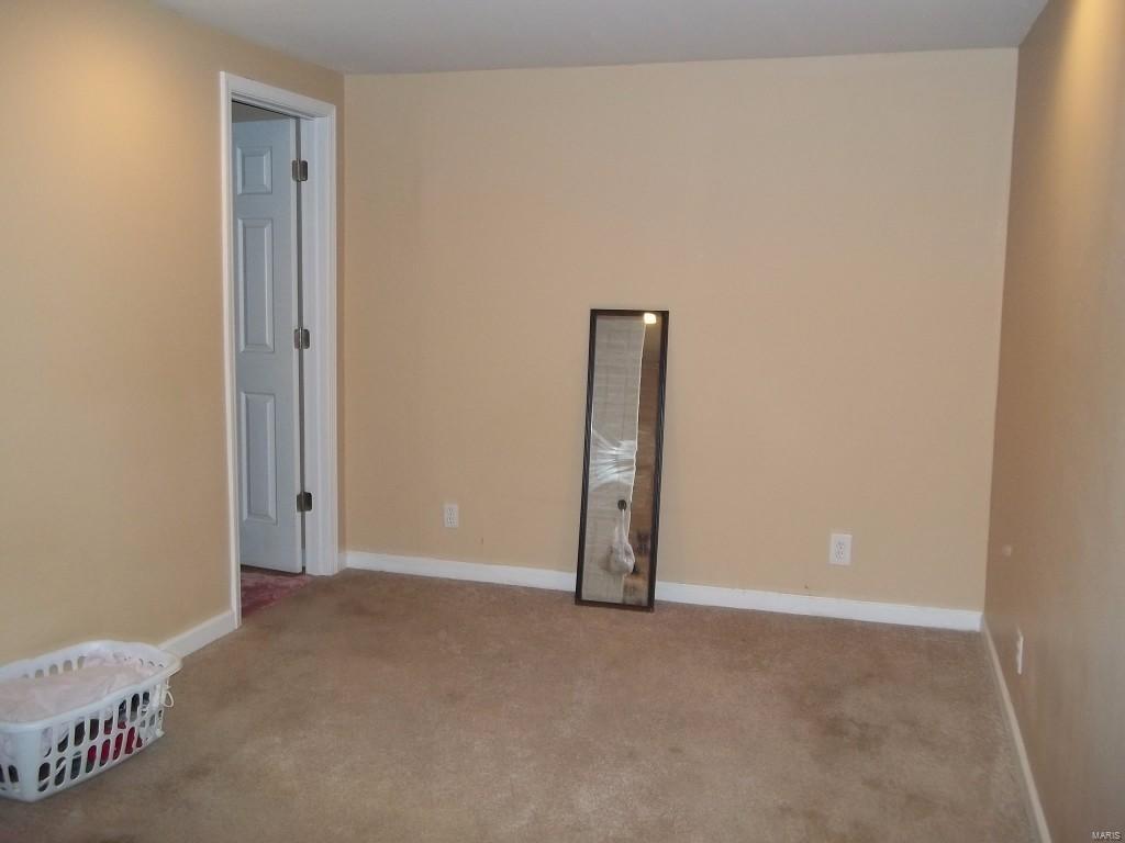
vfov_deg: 44.2
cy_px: 422
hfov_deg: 56.8
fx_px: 1040
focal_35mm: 32
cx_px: 562
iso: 160
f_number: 2.9
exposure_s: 1/30
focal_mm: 5.7
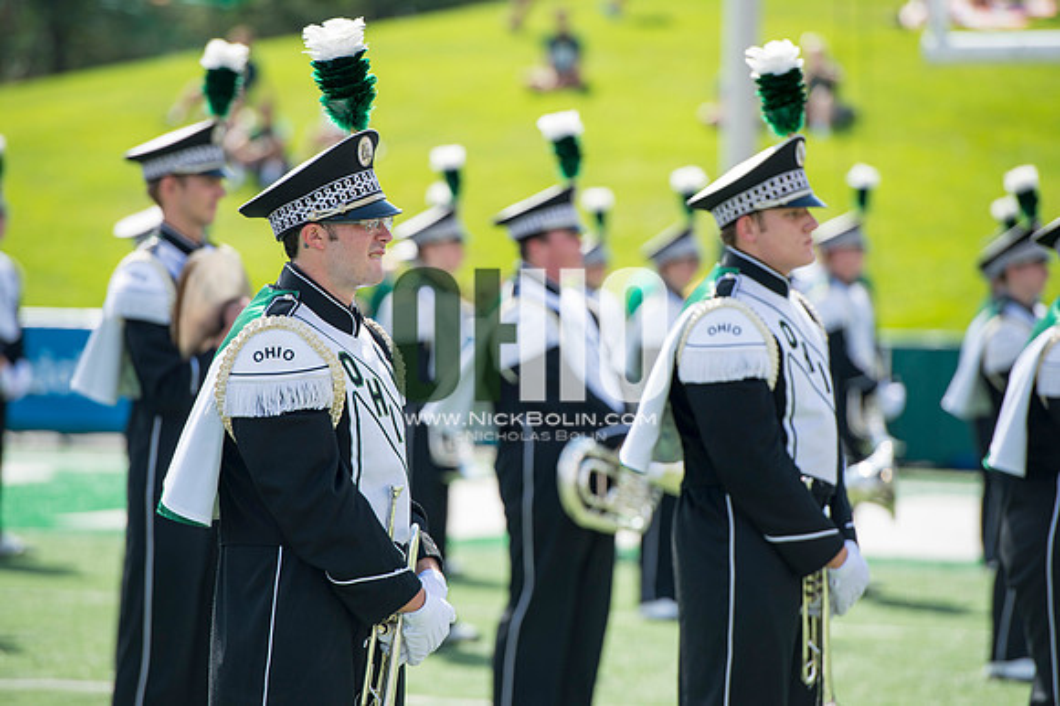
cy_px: 353
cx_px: 530
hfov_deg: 10.3
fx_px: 5885
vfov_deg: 6.9
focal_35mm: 200
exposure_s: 1/1000
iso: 200
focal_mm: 200
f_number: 4.5
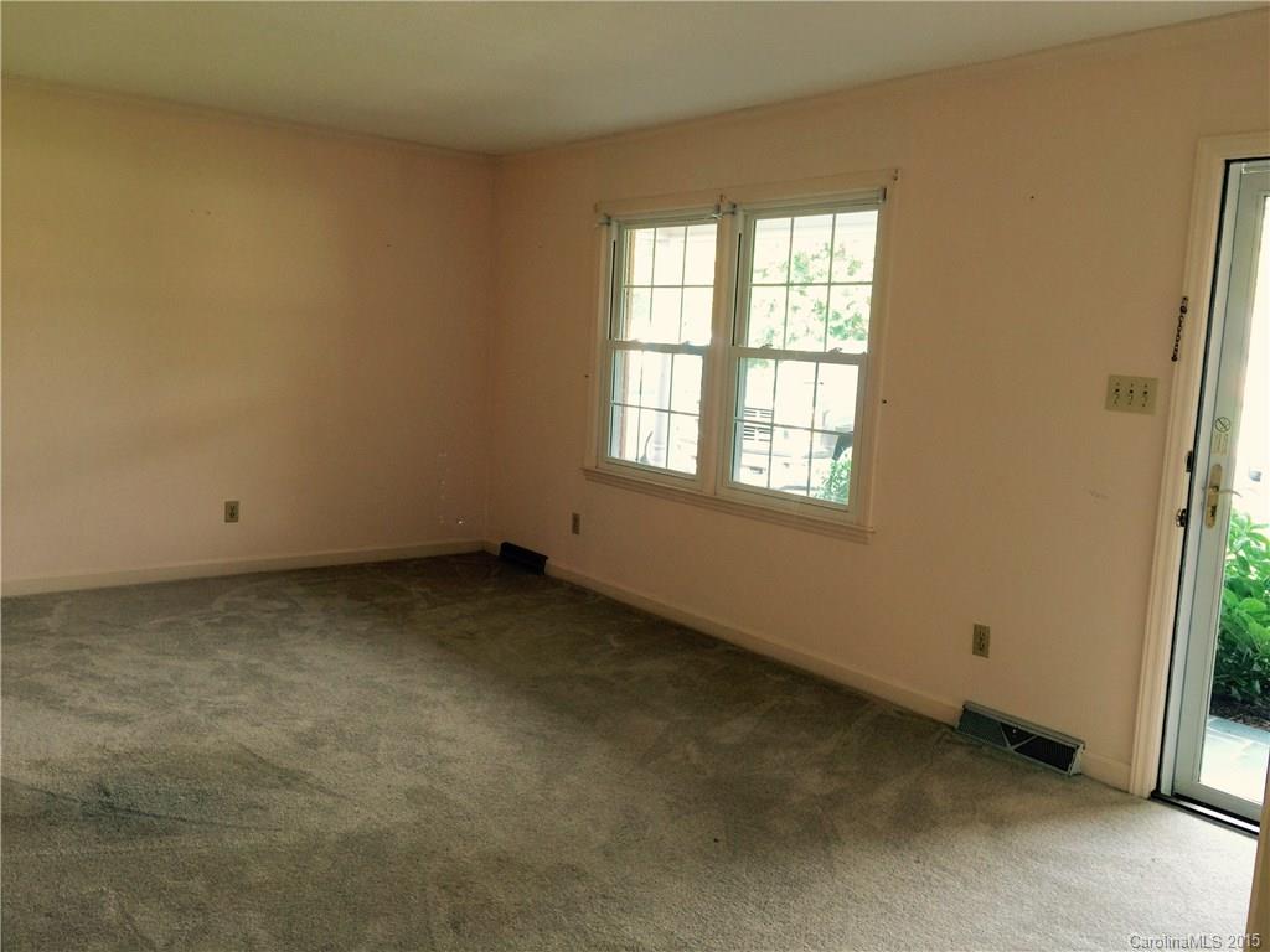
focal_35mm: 29
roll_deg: -4.1
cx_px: 635
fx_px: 1064
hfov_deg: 61.7
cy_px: 476
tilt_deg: -7.2
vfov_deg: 48.2
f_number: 2.2
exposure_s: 1/30
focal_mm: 4.15
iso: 32
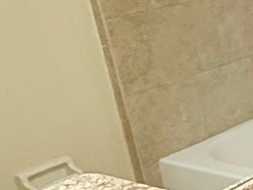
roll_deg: +0.0
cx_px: 576
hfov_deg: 15.0
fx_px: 666
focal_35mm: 91
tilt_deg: -19.5
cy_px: 85
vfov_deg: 16.3
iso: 250
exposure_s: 1/60
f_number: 2.2
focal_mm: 2.22
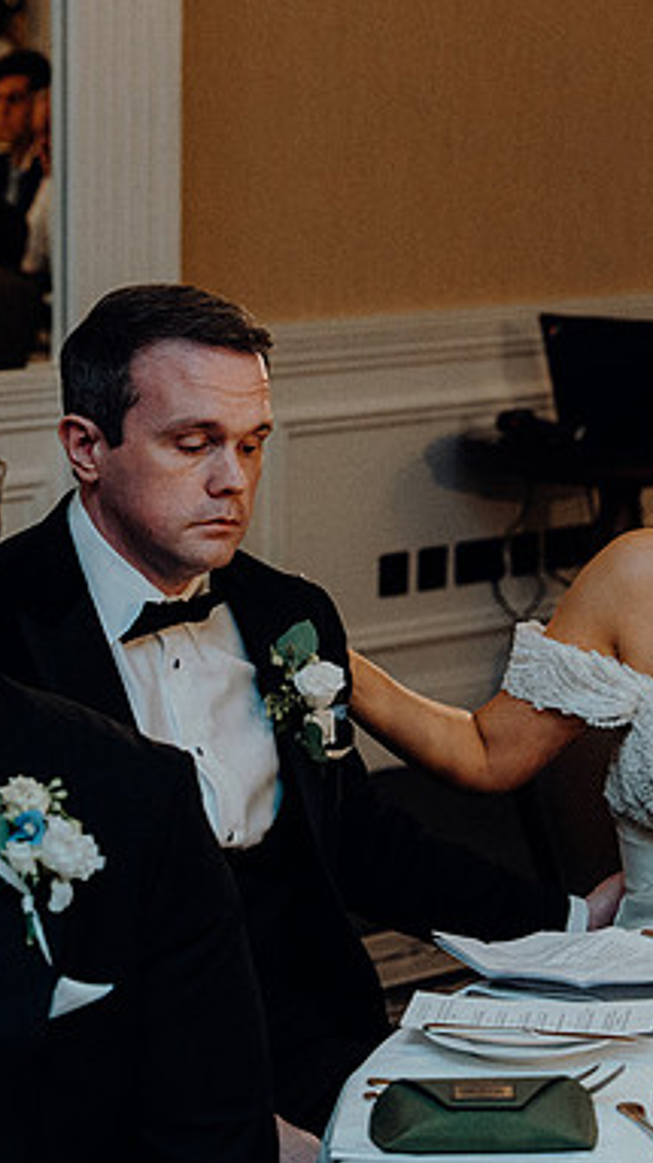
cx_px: 279
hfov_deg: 9.0
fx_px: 4162
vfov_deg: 15.9
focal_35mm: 135
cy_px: 582
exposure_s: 1/160
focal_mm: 57
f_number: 3.5
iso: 2500
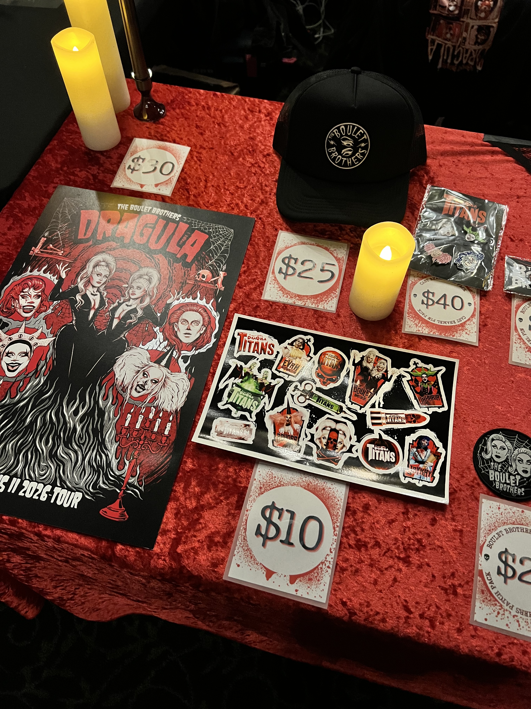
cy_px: 354
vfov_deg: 67.3
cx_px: 266
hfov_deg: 53.1
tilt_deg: -59.0
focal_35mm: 26
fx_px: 532
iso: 640
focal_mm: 5.7
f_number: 1.5
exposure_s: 1/31
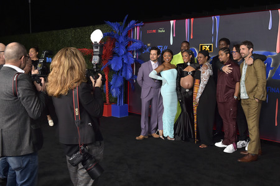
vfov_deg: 41.1
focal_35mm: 32
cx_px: 140
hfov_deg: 58.7
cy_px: 93
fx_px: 249
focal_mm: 32
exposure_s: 1/250
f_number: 6.3
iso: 2000
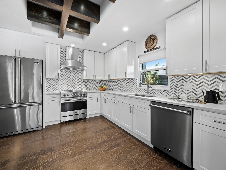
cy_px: 85
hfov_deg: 102.0
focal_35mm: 14
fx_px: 91
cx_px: 113
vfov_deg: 85.7
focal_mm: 7
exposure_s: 1/1.25
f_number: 11
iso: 320
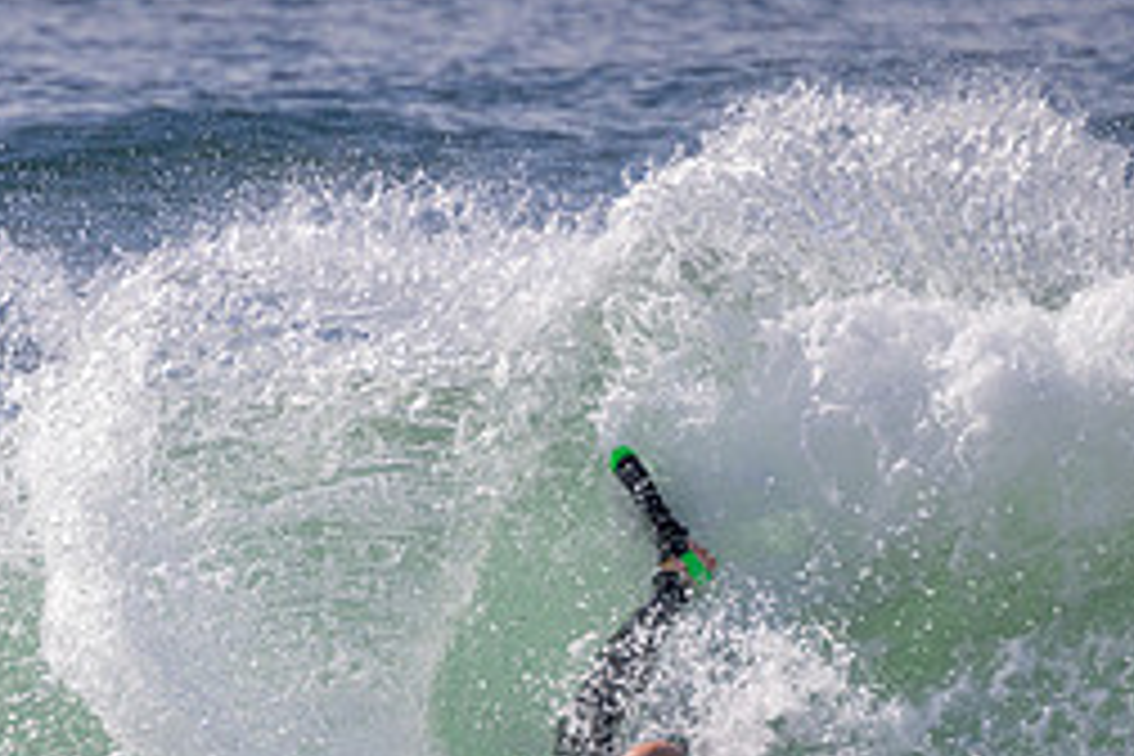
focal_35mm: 1844
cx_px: 306
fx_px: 58081
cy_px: 844
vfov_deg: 0.7
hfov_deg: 1.1
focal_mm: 800
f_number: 11
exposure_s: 1/2000
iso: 900
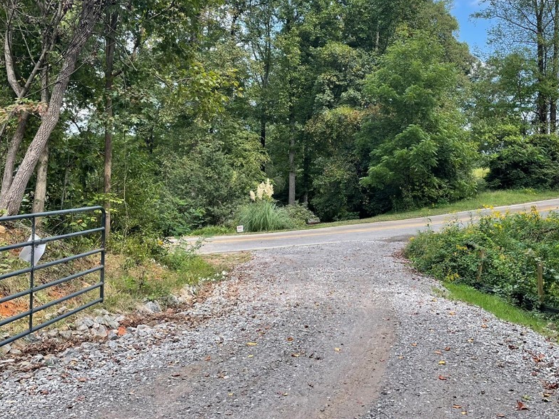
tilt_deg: +2.1
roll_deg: +0.2
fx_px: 549
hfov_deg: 53.6
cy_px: 153
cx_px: 336
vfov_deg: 41.4
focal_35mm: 34
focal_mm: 4.2
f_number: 1.6
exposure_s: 1/910
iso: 32
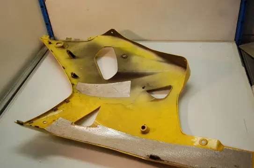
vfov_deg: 36.7
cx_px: 127
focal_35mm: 36
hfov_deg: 53.2
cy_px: 84
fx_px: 254
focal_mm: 24
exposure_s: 1/100
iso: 400
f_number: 5
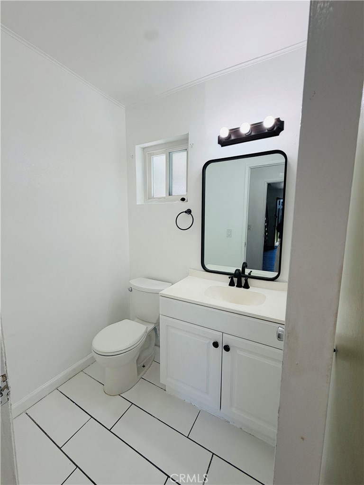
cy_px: 242
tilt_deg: -6.3
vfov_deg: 102.1
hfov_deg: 85.7
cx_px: 182
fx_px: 196
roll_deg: -0.6
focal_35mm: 14
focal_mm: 2.22
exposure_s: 1/157
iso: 50
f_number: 2.2
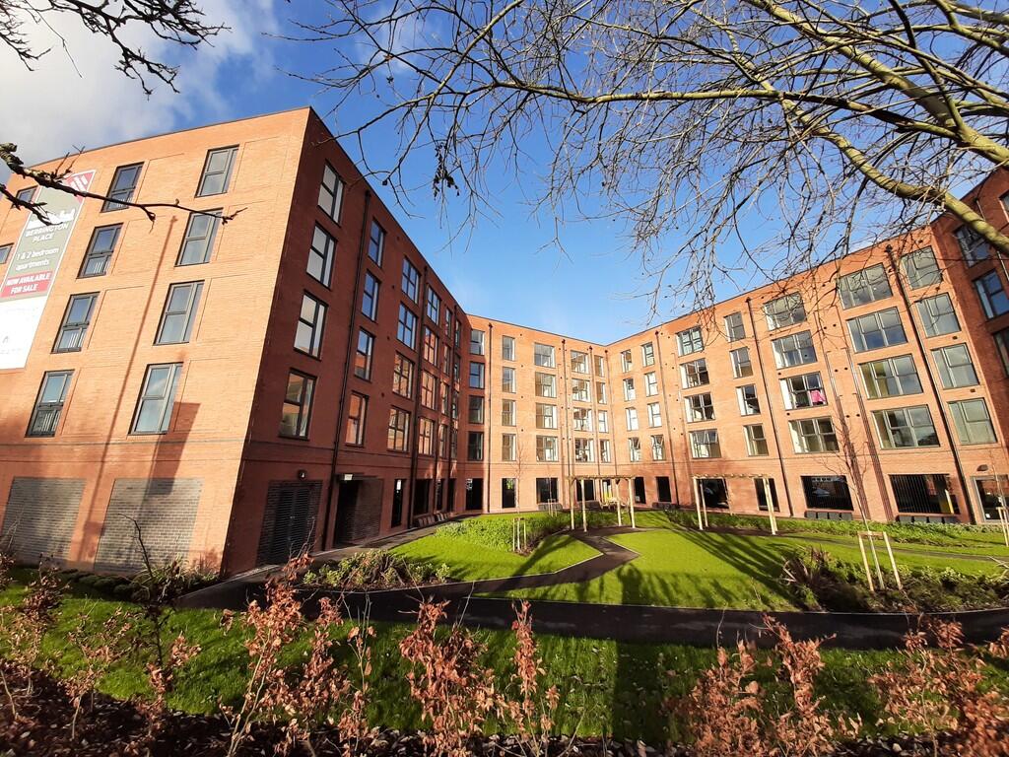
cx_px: 504
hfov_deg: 106.2
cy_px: 378
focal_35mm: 13
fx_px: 379
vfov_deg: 89.9
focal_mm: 1.42
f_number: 2.2
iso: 40
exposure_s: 1/531
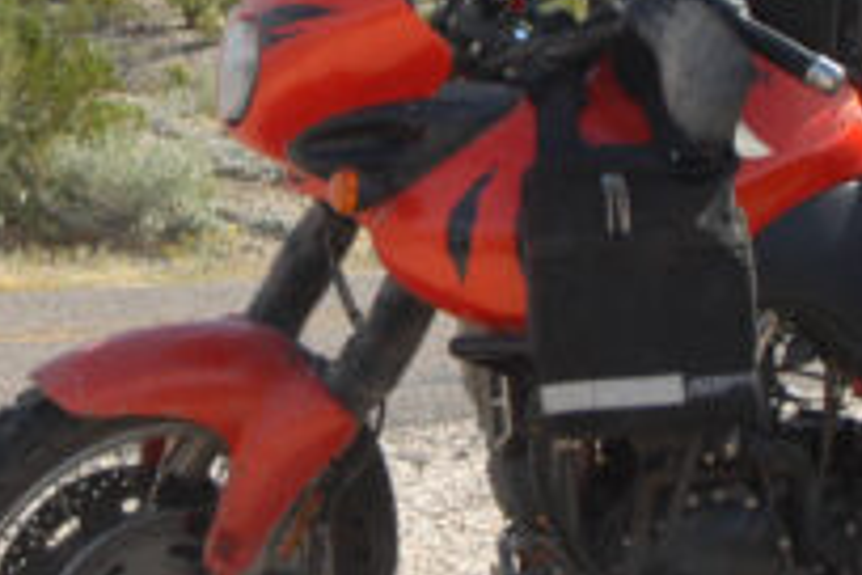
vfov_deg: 7.8
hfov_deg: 11.8
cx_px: 465
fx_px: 4187
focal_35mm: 175
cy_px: -66
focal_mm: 31
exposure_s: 1/250
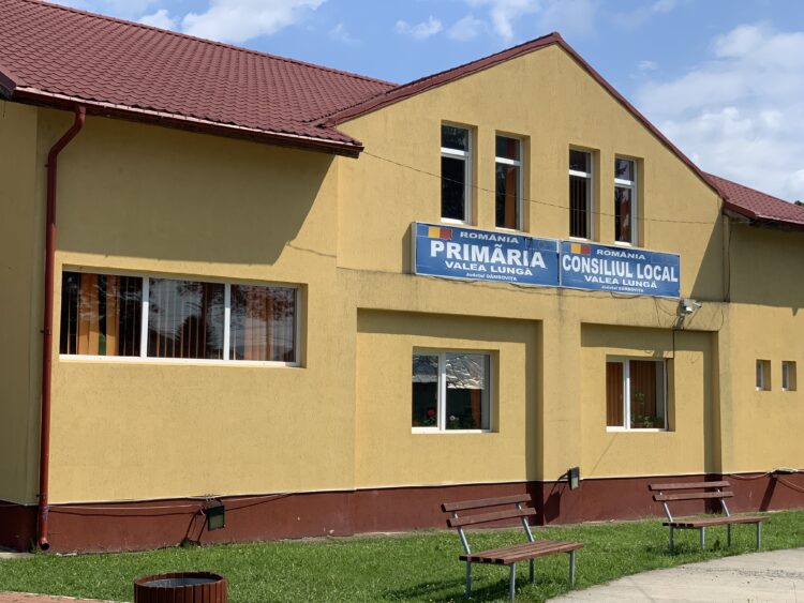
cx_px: 402
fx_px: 1208
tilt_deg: +3.9
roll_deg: -0.3
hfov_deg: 36.8
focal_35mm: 52
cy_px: 302
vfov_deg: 28.0
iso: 16
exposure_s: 1/1410
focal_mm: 6
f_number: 2.4
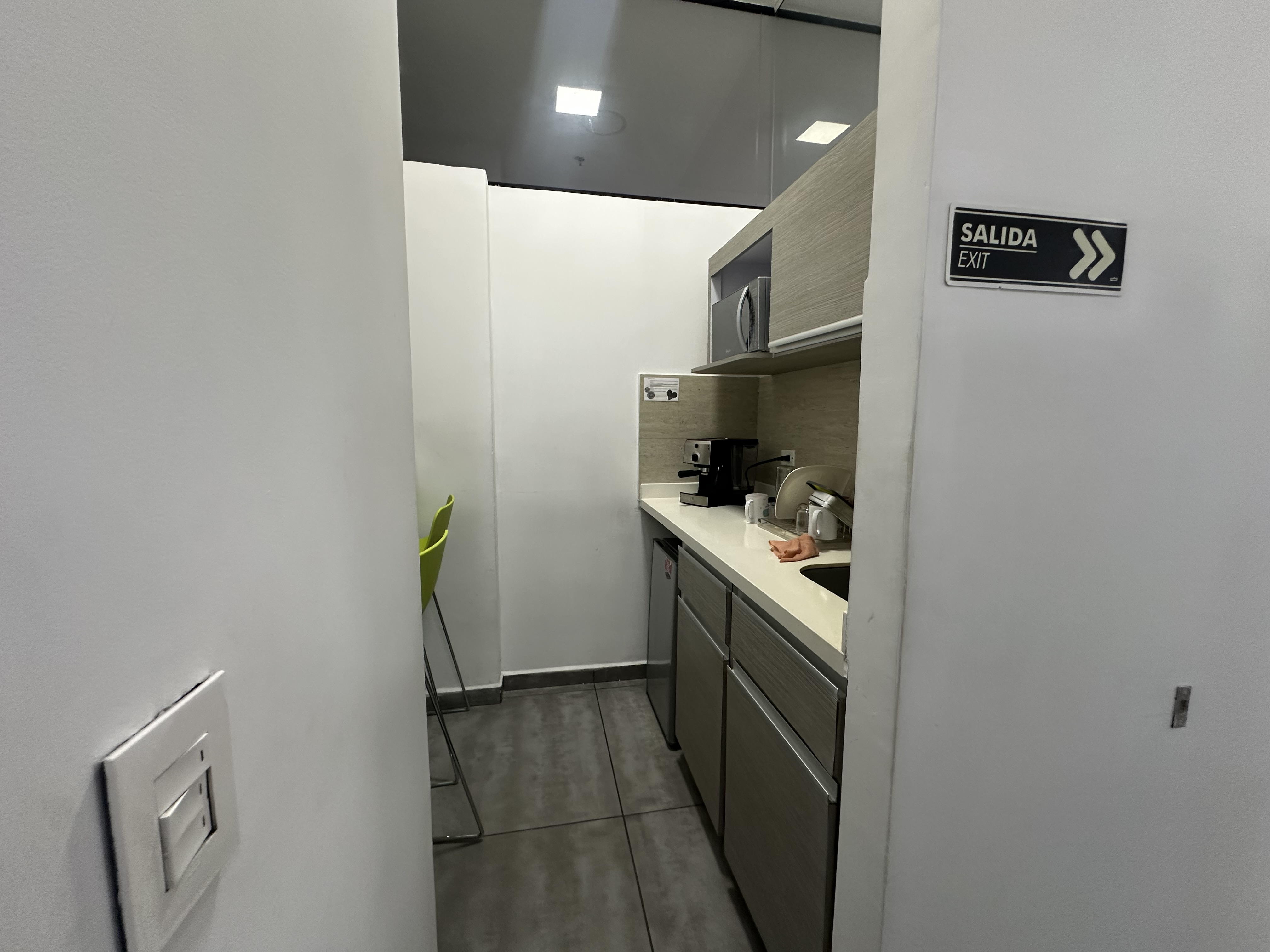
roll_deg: -1.2
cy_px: 476
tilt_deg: -7.3
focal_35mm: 14
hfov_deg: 102.1
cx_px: 635
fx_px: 514
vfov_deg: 85.7
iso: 160
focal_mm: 2.22
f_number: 2.2
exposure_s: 1/60
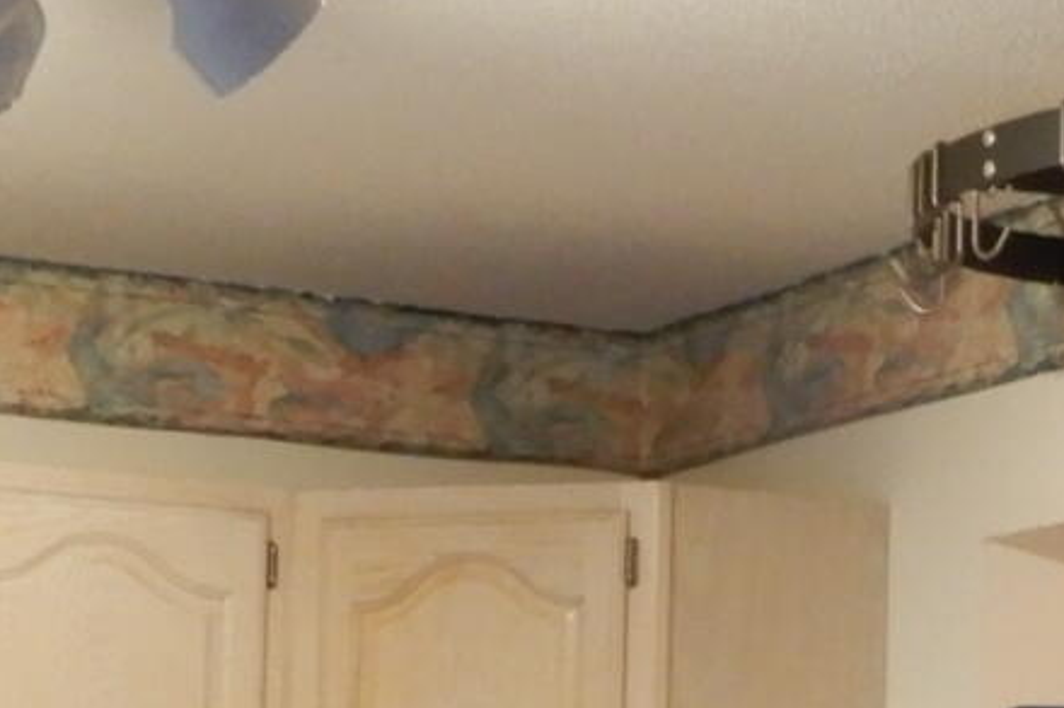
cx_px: 418
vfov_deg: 10.2
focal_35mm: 129
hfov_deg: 15.9
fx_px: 3811
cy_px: 1145
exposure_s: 1/20
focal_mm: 4.3
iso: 400
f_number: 4
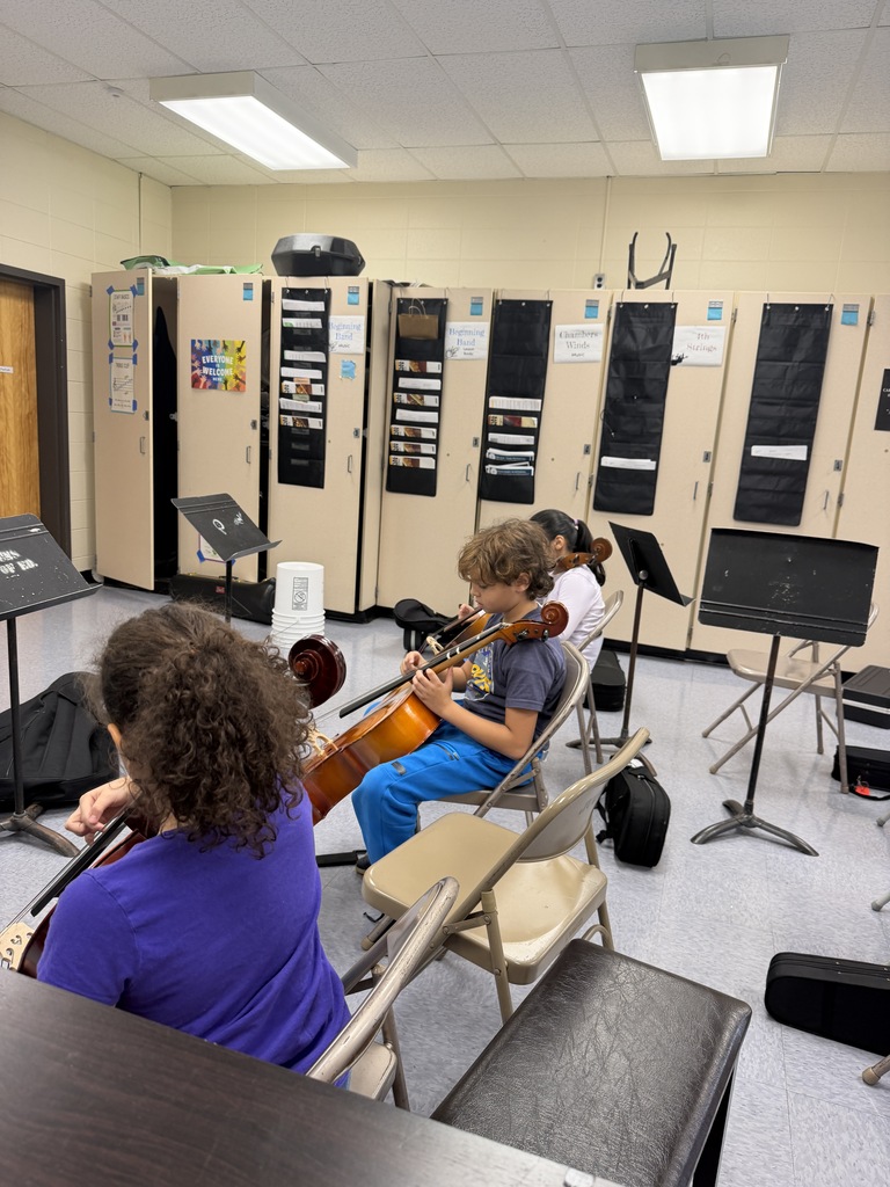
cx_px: 445
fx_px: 823
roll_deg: -5.2
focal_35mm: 24
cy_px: 594
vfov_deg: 71.6
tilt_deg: -11.0
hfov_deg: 56.8
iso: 125
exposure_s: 1/60
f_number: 1.78
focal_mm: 6.76
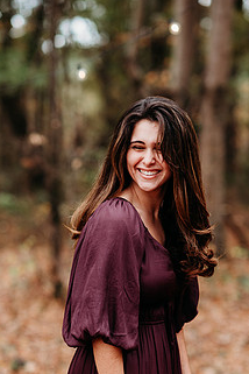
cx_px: 115
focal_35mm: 119
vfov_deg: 17.1
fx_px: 1235
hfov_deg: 11.5
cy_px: 259
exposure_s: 1/500
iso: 250
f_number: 2.2
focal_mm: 85
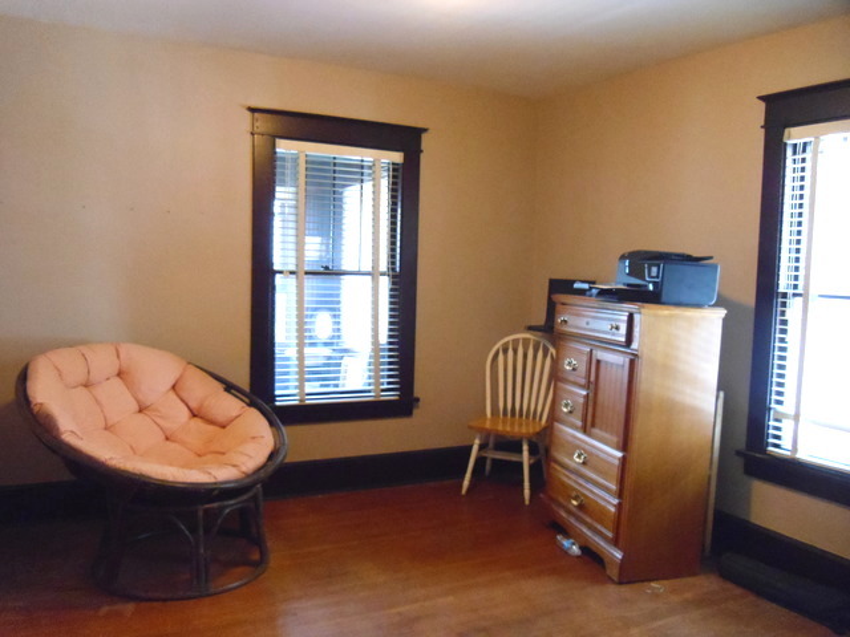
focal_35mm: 31
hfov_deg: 58.4
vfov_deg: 45.4
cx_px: 425
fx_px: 761
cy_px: 318
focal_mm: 5.6
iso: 800
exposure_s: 1/22
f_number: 3.3
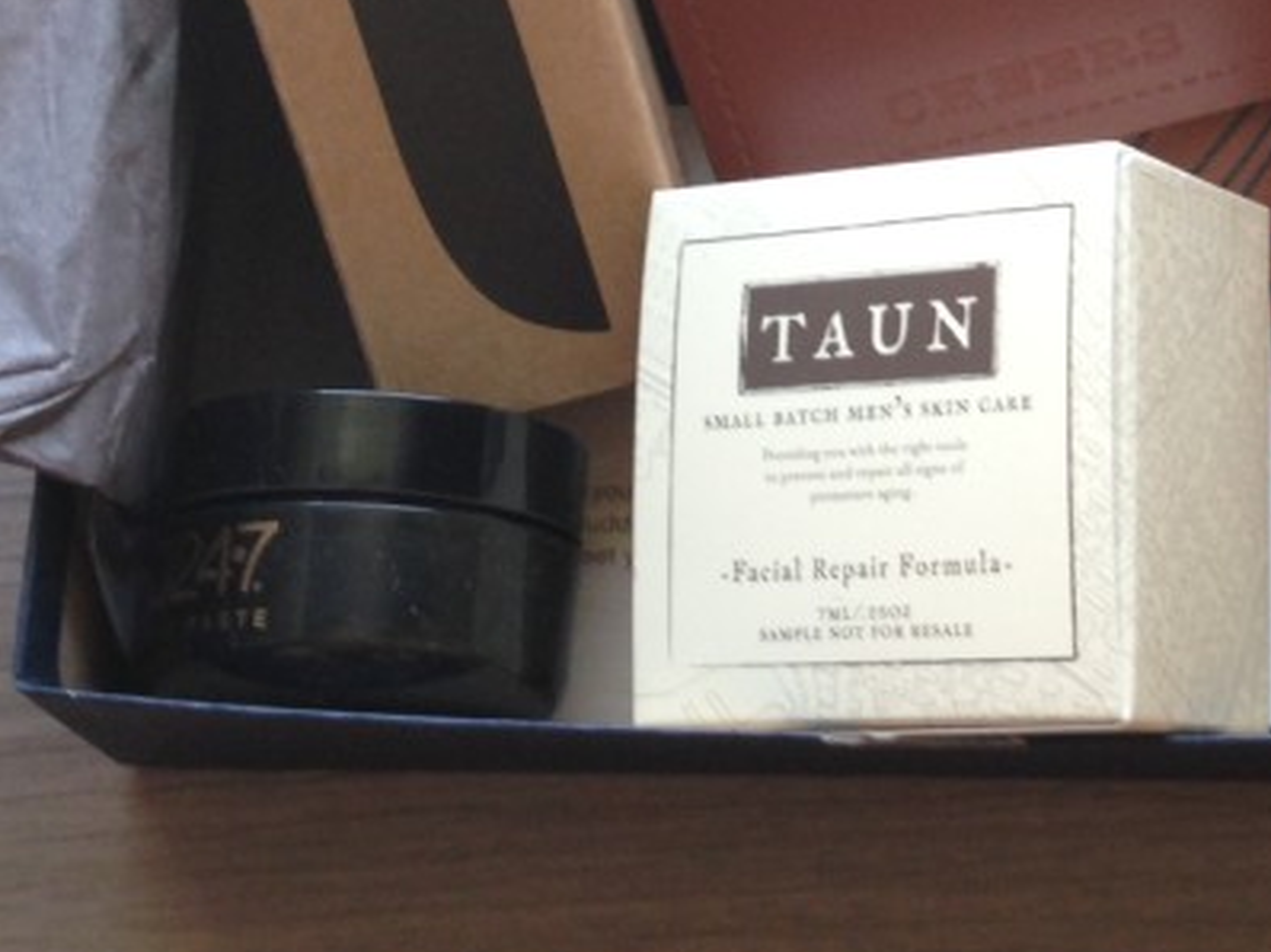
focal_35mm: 83
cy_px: 51
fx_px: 3046
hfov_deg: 23.1
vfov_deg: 17.4
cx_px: 1076
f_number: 2.4
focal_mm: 4.13
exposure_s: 1/20
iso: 64
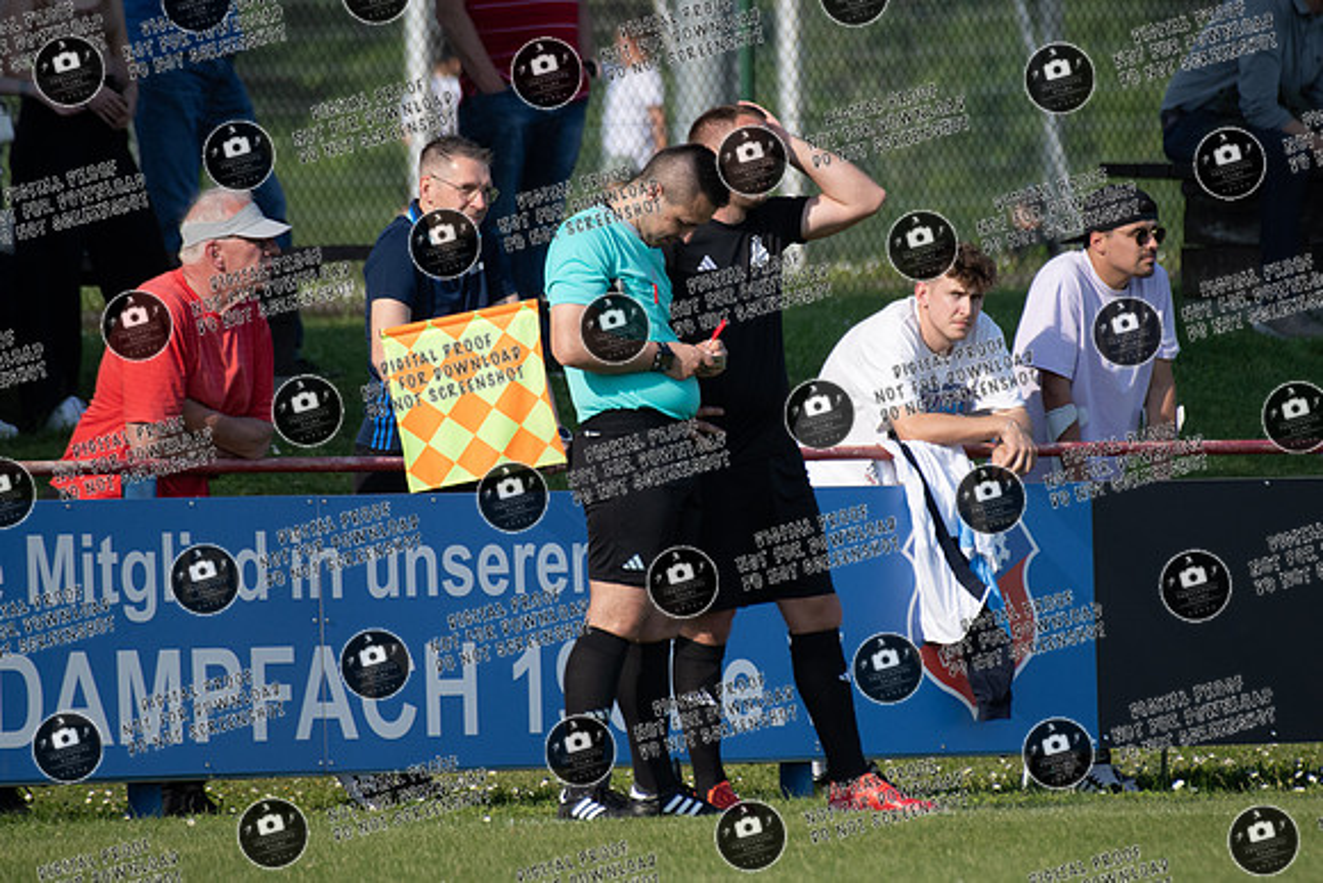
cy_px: 385
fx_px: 27902
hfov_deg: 2.7
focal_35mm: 759
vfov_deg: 1.8
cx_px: 741
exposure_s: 1/1600
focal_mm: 500
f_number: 5.6
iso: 560
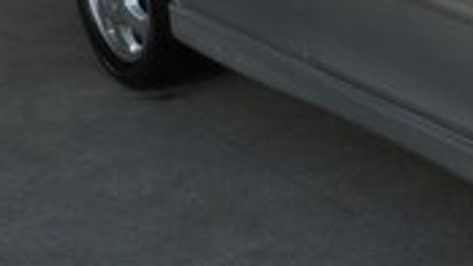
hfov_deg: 18.1
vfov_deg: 11.9
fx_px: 1242
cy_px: -94
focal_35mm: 99
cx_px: 796
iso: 80
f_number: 3.2
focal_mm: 4
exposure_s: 1/250
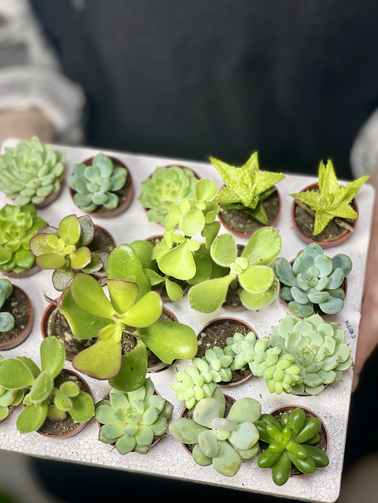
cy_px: 267
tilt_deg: -43.1
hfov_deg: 21.0
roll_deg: +0.0
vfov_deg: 27.8
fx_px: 1019
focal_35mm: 70
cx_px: 179
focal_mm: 7.5
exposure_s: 1/100
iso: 100
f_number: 2.2
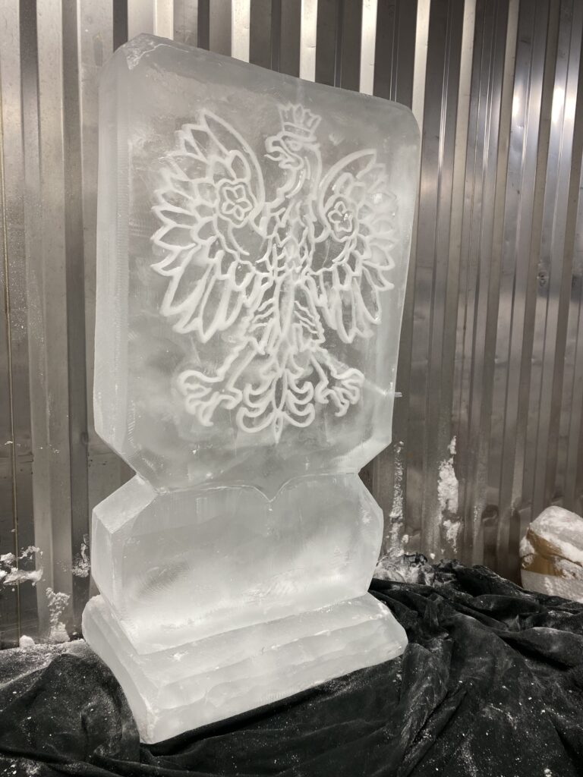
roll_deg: -2.0
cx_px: 292
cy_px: 388
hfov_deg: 53.1
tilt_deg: -5.9
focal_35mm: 26
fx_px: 584
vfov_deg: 67.3
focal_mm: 4.25
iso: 100
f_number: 1.8
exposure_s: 1/100
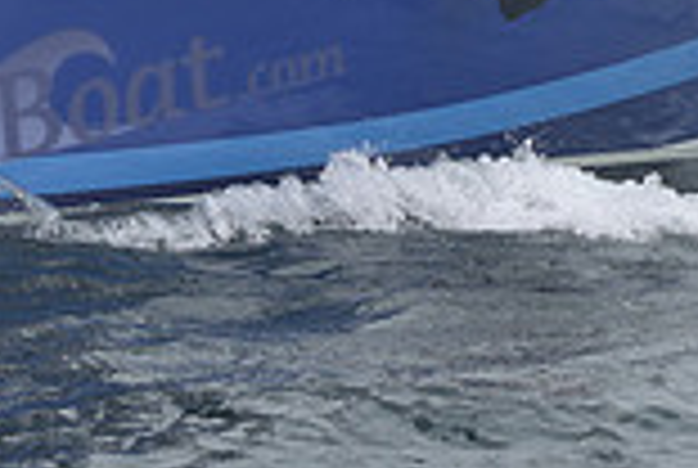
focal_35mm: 306
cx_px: 581
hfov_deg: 6.7
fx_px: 5944
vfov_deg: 4.5
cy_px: -173
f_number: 9
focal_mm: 82
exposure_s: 1/800
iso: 250
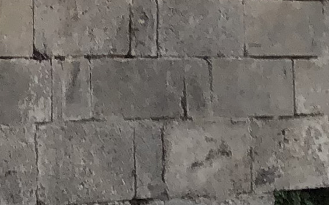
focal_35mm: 210
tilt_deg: +16.4
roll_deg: +0.1
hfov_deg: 9.8
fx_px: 1883
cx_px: -65
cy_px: -478
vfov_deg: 5.7
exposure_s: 1/714
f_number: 1.8
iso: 20
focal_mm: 4
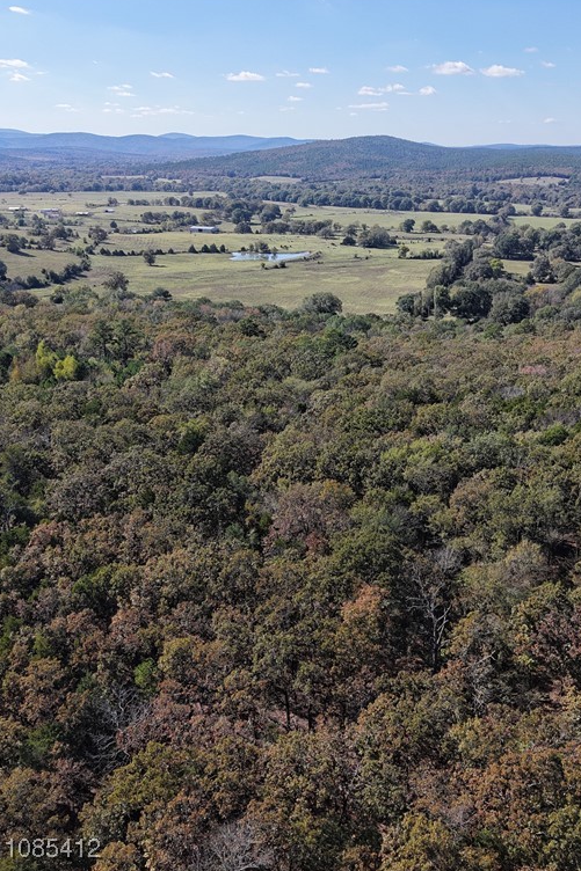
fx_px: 823
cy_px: 430
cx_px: 371
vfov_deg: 55.8
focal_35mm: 34
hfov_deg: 38.6
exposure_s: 1/4000
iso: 350
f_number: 1.8
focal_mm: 8.67
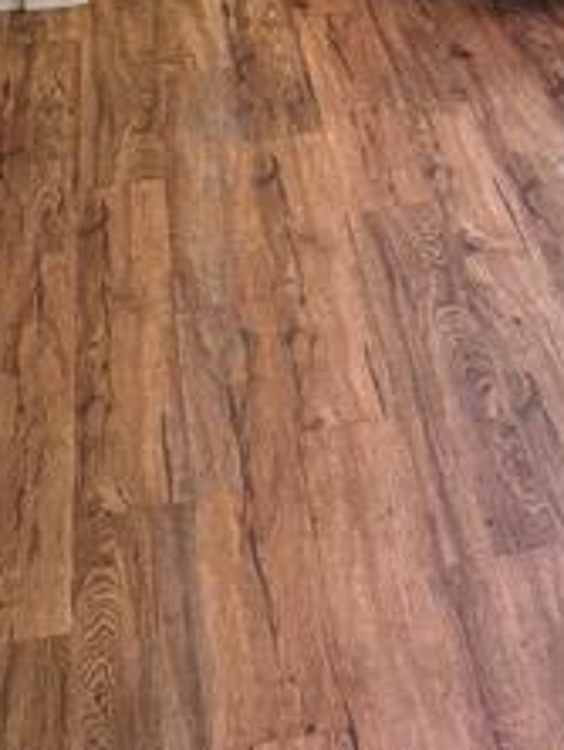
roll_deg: +0.5
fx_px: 1800
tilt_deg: -14.9
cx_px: 628
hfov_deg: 17.2
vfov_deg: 21.7
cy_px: -172
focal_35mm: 83
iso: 160
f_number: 1.78
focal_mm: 6.76
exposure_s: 1/120
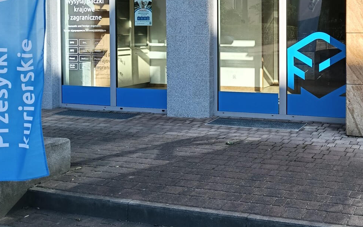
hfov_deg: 40.8
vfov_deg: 26.8
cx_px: 293
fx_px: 465
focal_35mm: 47
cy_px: 41
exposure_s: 1/275
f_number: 1.8
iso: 50
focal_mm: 3.98
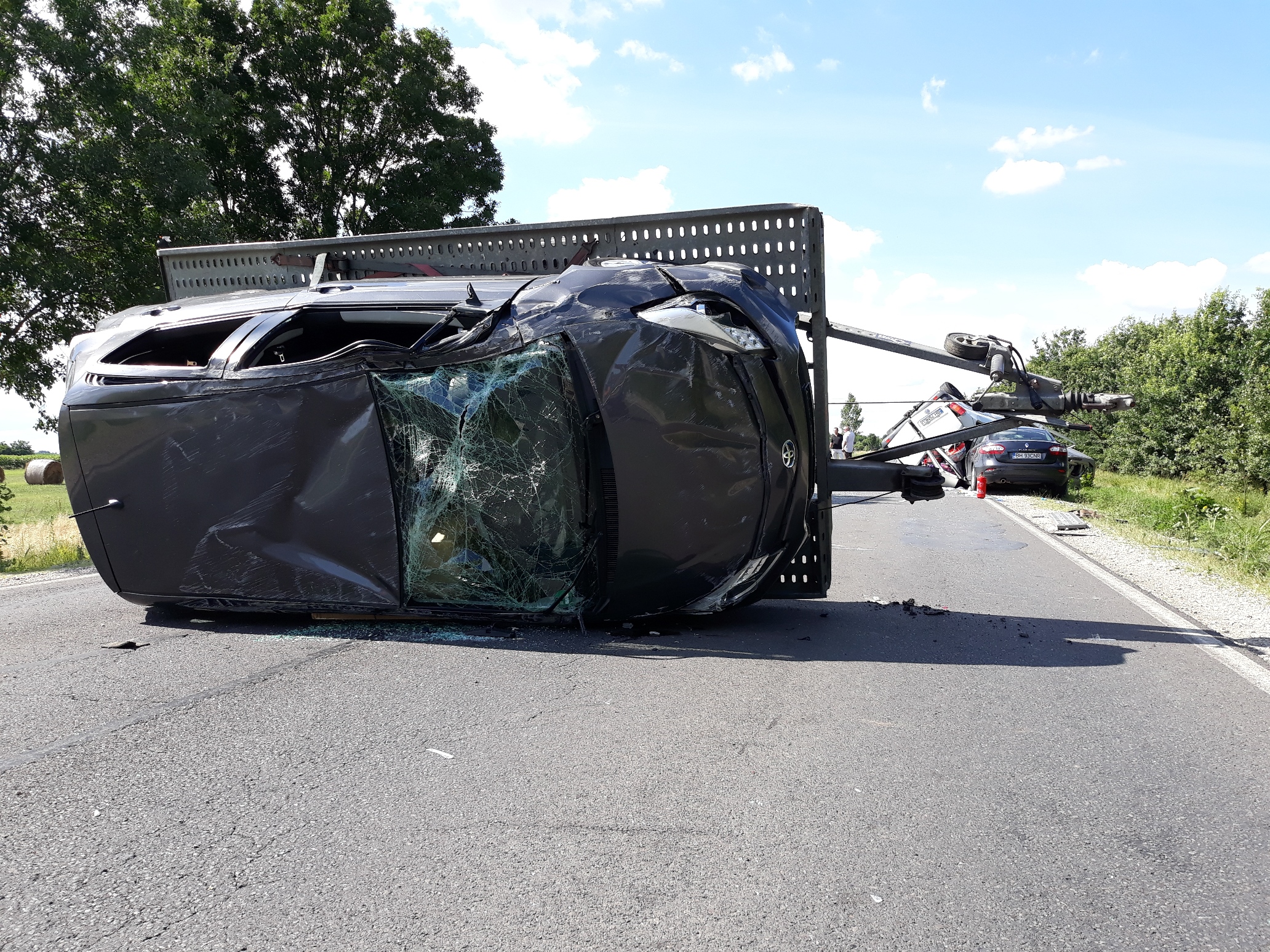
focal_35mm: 27
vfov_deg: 51.4
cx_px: 635
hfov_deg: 65.3
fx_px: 991
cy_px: 476
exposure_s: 1/767
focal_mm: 3.71
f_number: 1.7
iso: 40
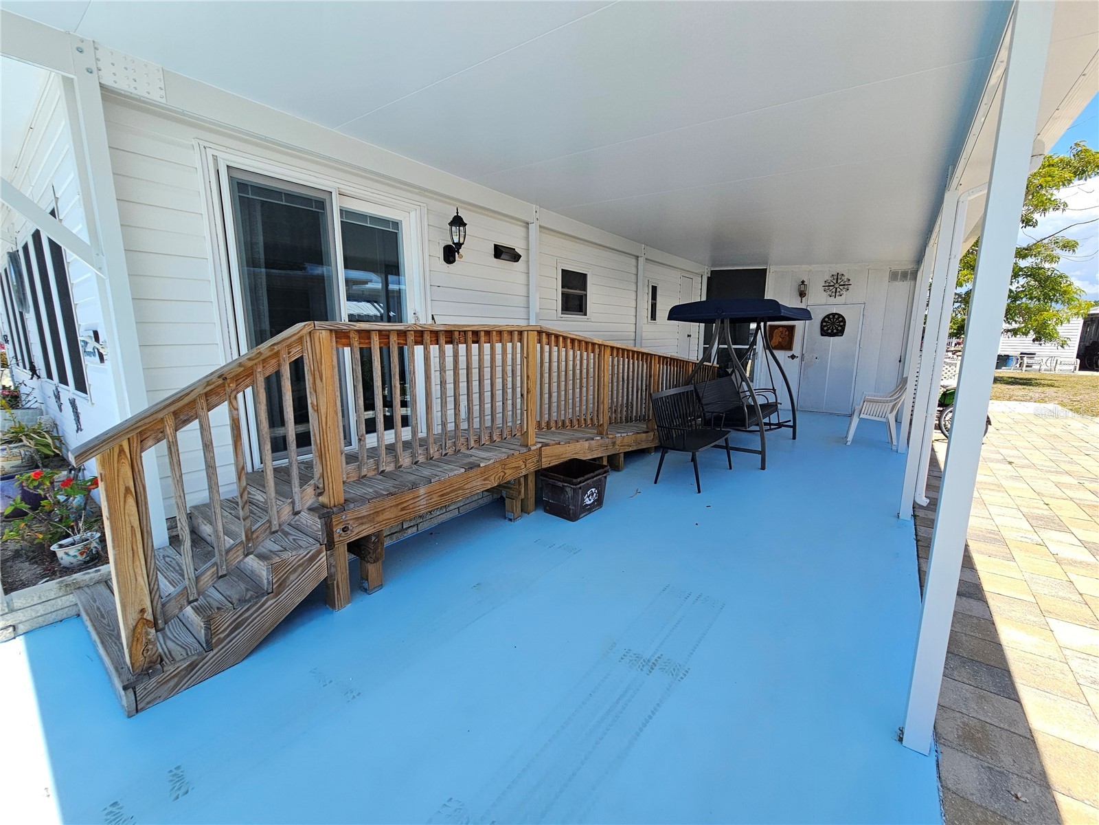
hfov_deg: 106.2
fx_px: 413
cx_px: 550
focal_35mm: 13
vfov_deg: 89.9
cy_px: 412
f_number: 2.2
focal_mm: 2.2
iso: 50
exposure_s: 1/1000
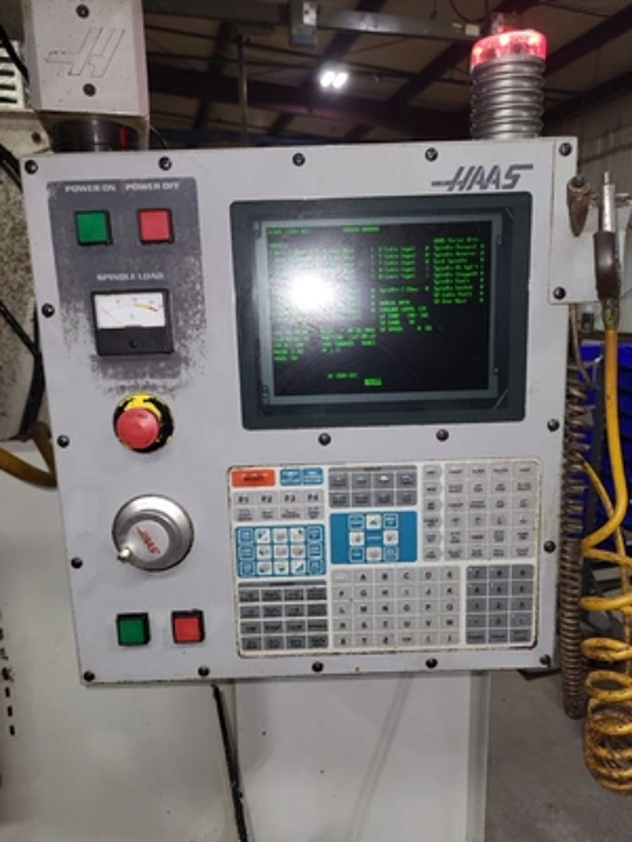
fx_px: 633
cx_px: 316
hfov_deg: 53.1
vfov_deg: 67.3
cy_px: 421
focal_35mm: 26
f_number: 1.8
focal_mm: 5.4
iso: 100
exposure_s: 1/60
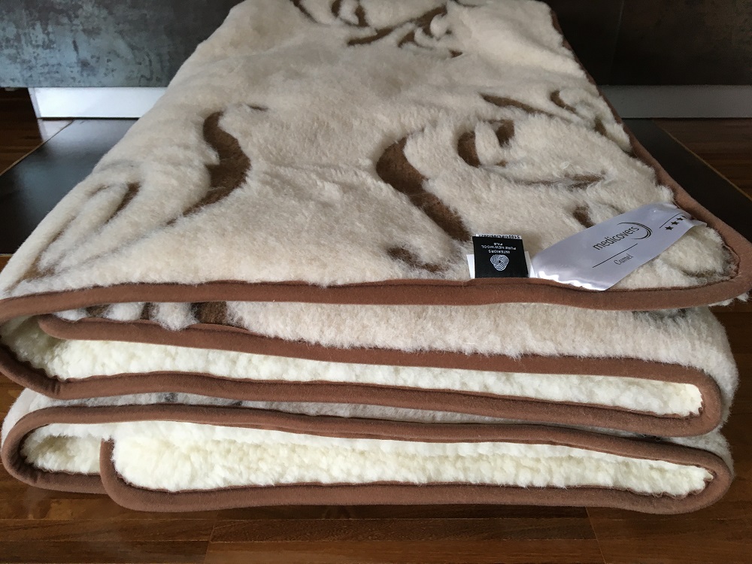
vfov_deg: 48.2
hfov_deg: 61.7
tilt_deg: -30.6
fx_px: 630
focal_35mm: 29
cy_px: 282
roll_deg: +0.2
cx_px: 376
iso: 100
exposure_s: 1/33
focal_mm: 4.15
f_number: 2.2
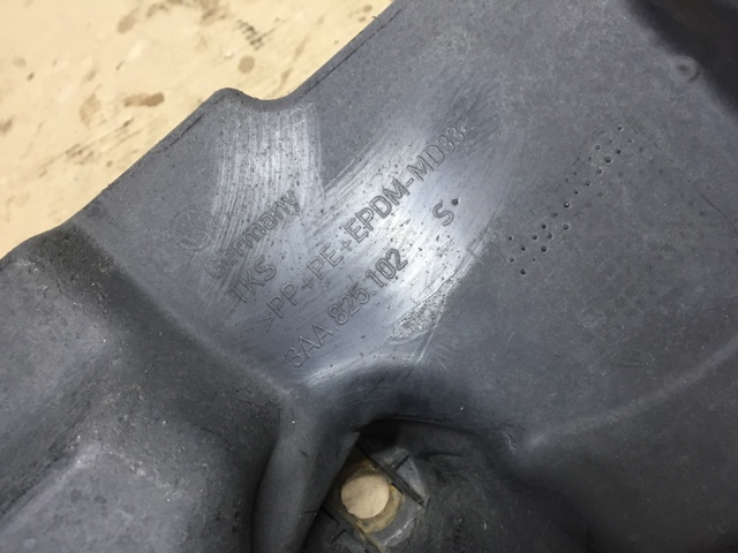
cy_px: 276
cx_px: 369
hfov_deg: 61.7
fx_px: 618
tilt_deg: -51.8
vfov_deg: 48.2
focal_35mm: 29
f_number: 2.2
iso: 80
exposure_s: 1/33
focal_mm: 4.15
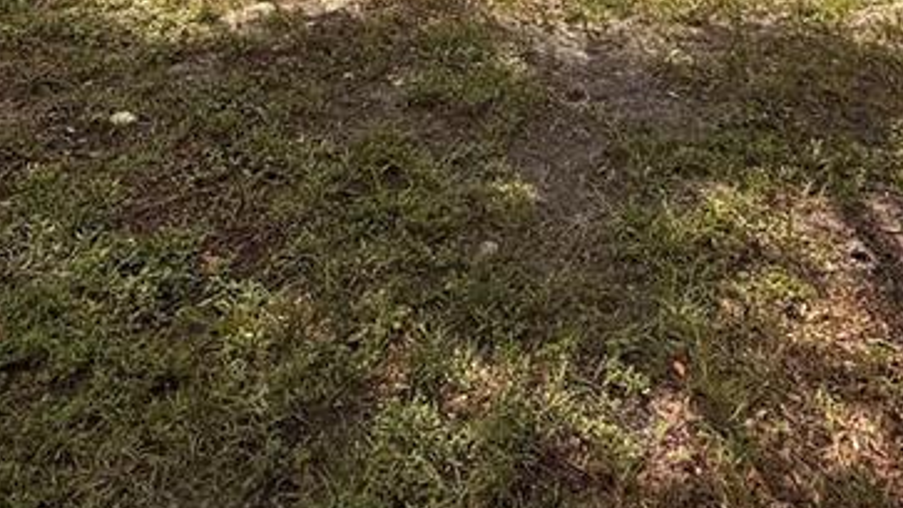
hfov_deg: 47.4
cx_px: 468
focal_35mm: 43
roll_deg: -0.5
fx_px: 1029
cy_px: -296
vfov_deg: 21.9
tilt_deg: -5.0
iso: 50
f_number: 2.2
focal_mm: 2.22
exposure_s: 1/2717
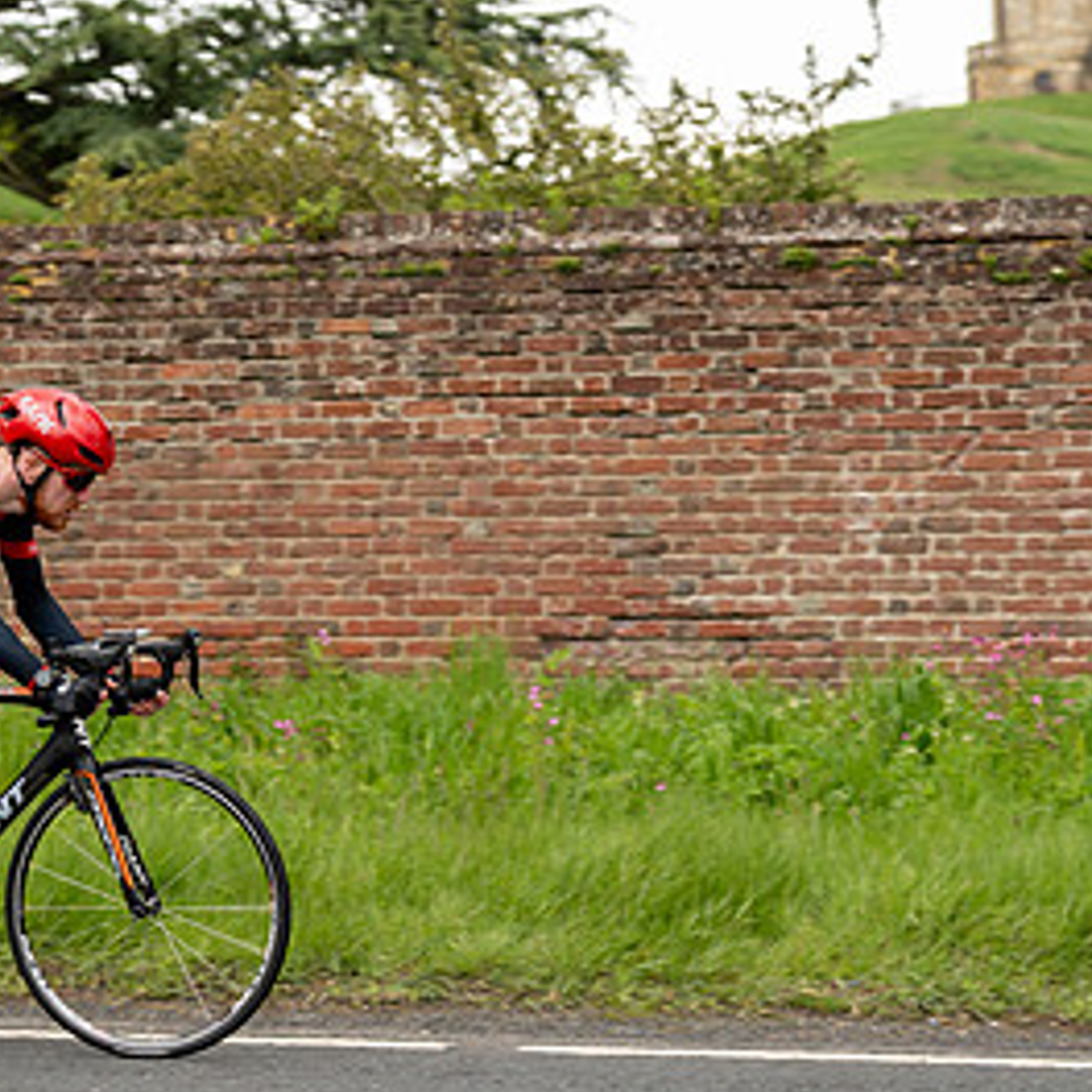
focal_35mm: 133
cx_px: 178
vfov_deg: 13.1
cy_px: 523
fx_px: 4747
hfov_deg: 13.0
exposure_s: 1/1000
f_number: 3.5
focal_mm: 70
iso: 500
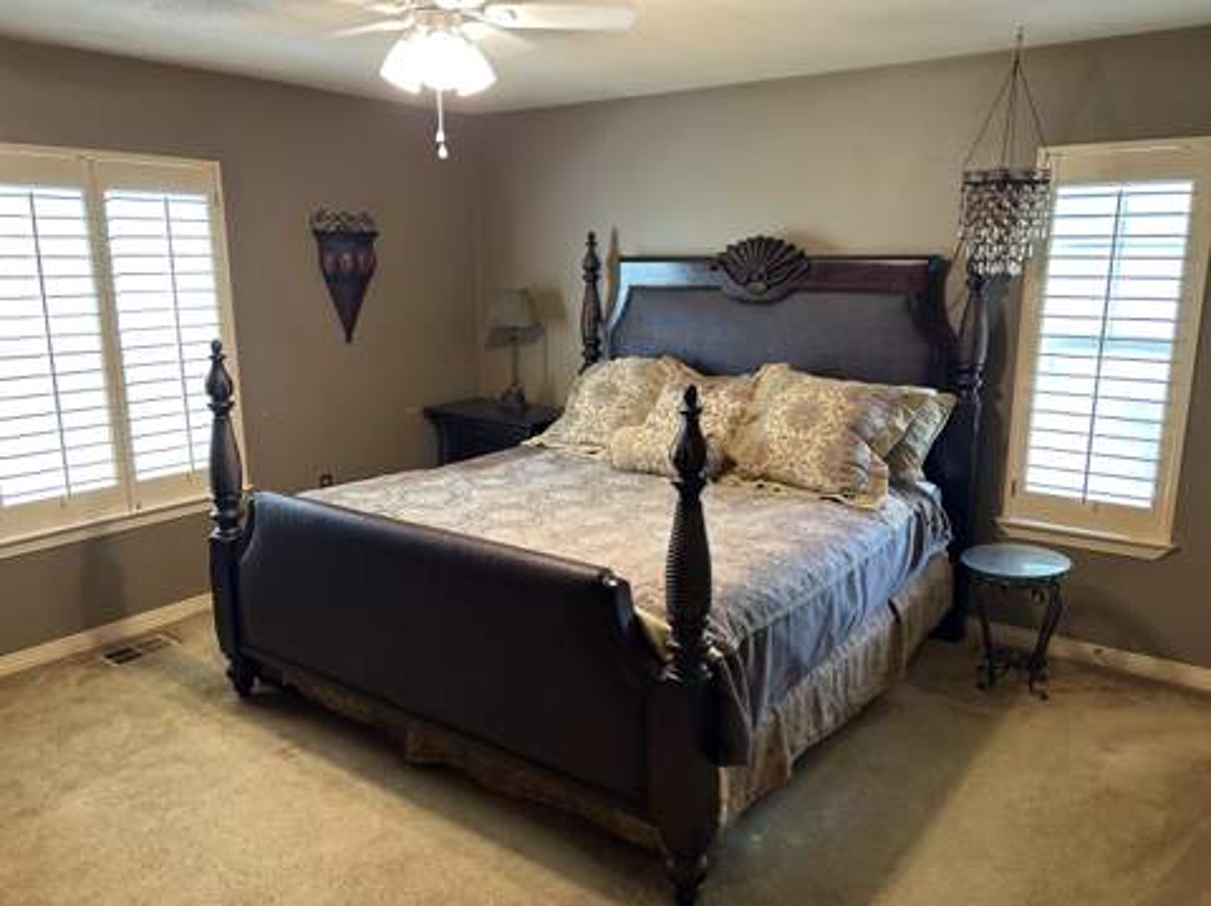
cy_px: 453
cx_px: 606
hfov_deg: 67.4
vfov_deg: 53.0
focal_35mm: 26
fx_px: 909
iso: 400
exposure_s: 1/60
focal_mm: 5.7
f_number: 1.5
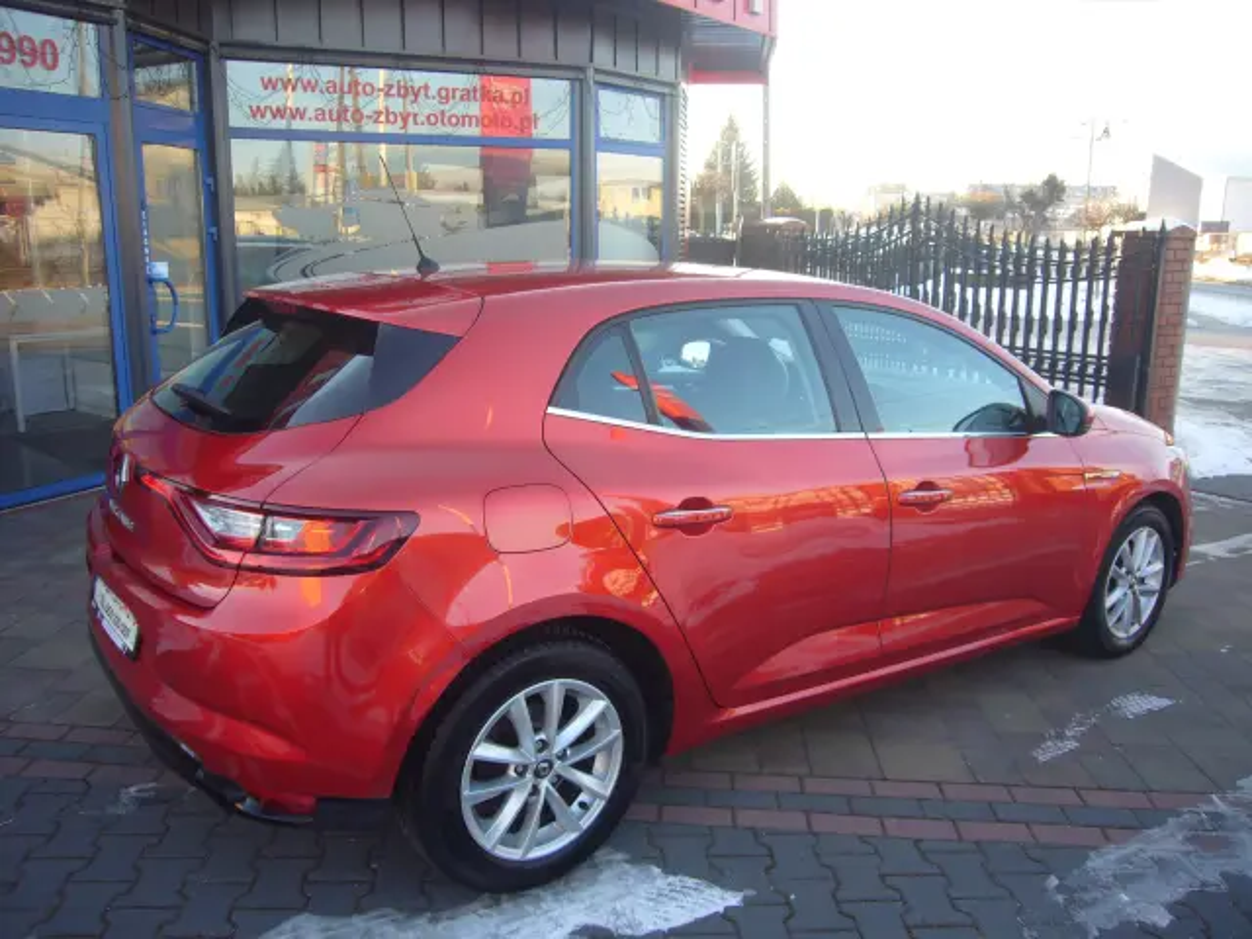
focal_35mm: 28
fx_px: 1013
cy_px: 470
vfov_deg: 49.7
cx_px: 626
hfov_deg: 63.4
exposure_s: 1/80
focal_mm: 4.6
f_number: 2.8
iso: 80
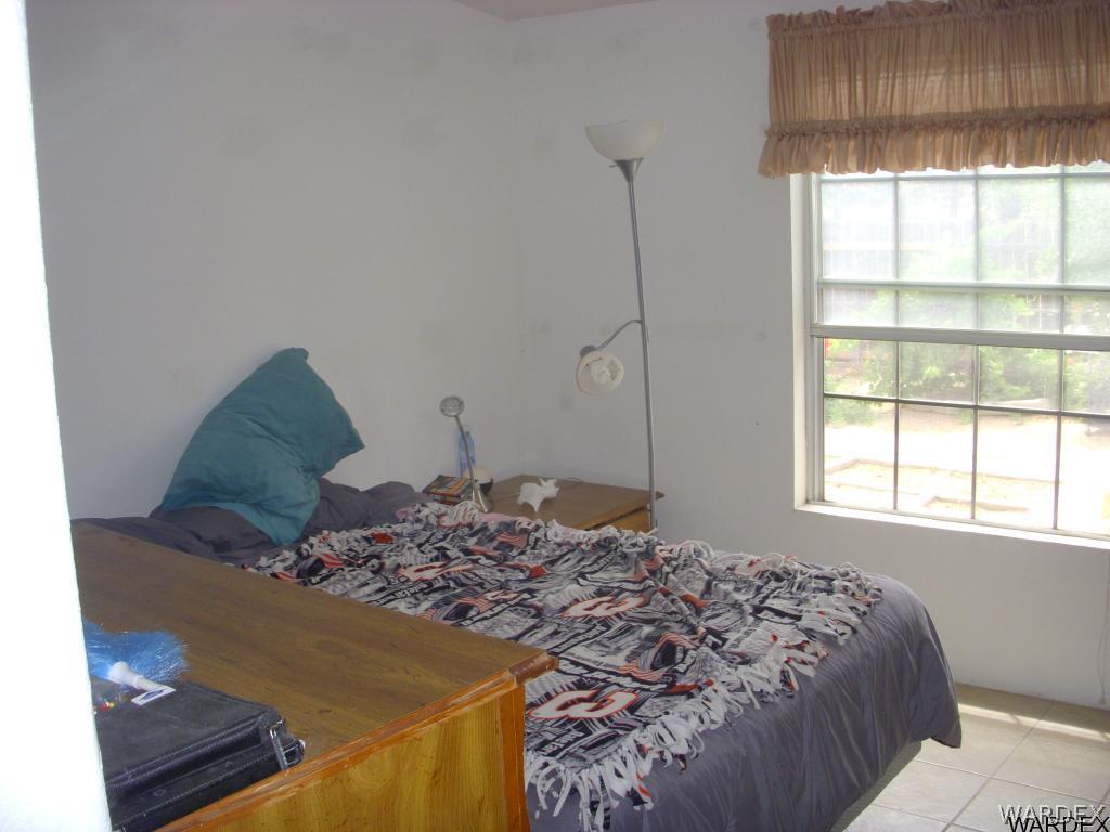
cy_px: 416
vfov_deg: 37.7
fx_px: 1219
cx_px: 555
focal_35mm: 38
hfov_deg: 49.0
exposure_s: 1/50
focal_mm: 6.3
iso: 160
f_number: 3.3
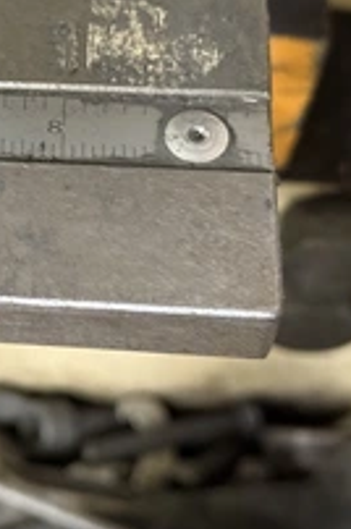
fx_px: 1453
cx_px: -100
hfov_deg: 13.3
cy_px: 155
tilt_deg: -57.0
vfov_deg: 20.5
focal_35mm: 99
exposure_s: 1/30
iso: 640
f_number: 1.78
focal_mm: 6.76
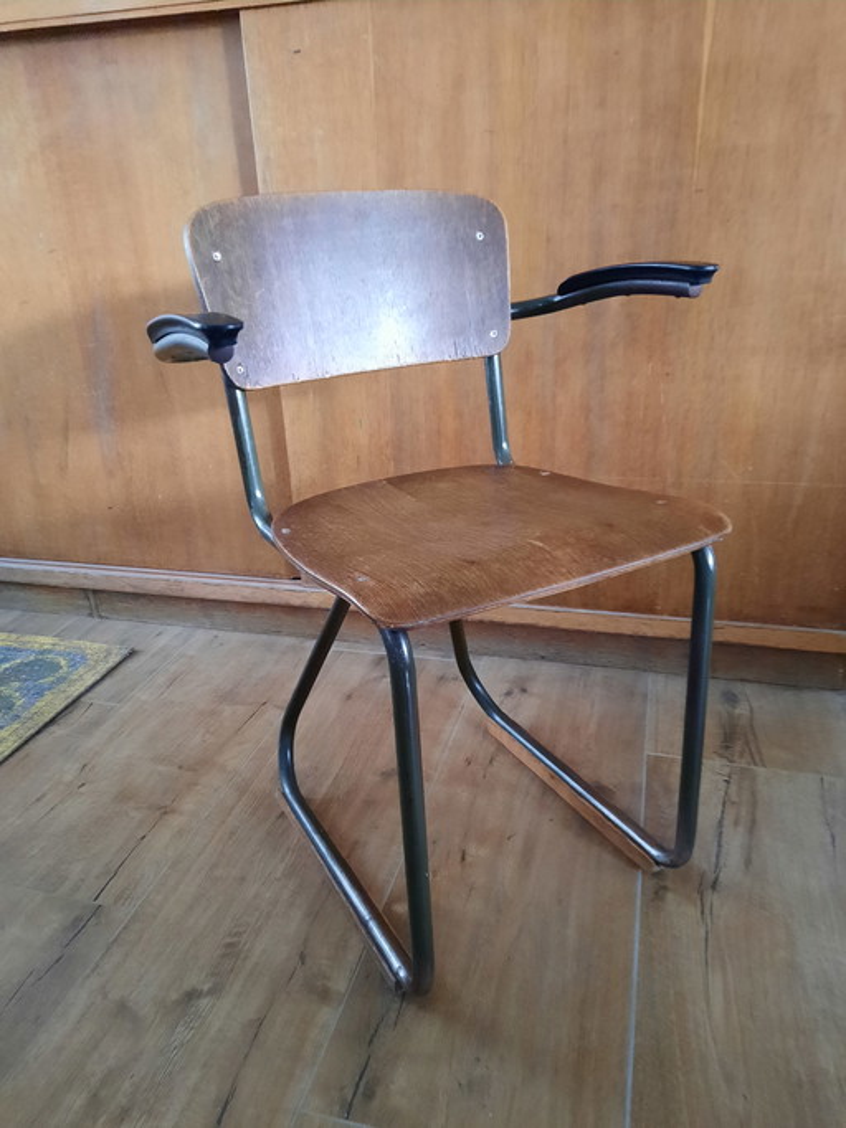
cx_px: 423
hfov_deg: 54.9
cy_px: 564
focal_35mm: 25
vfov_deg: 69.4
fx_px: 815
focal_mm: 4.6
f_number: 2
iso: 800
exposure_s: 1/20
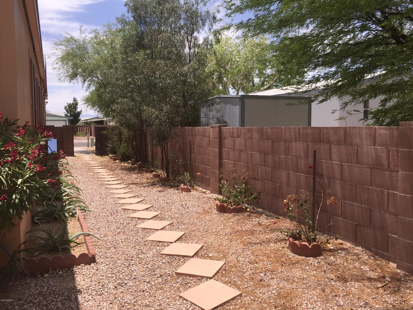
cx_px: 206
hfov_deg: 61.7
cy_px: 155
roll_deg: +0.3
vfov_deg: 48.2
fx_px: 346
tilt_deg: -3.5
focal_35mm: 29
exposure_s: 1/2639
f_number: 2.2
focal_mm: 4.15
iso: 32
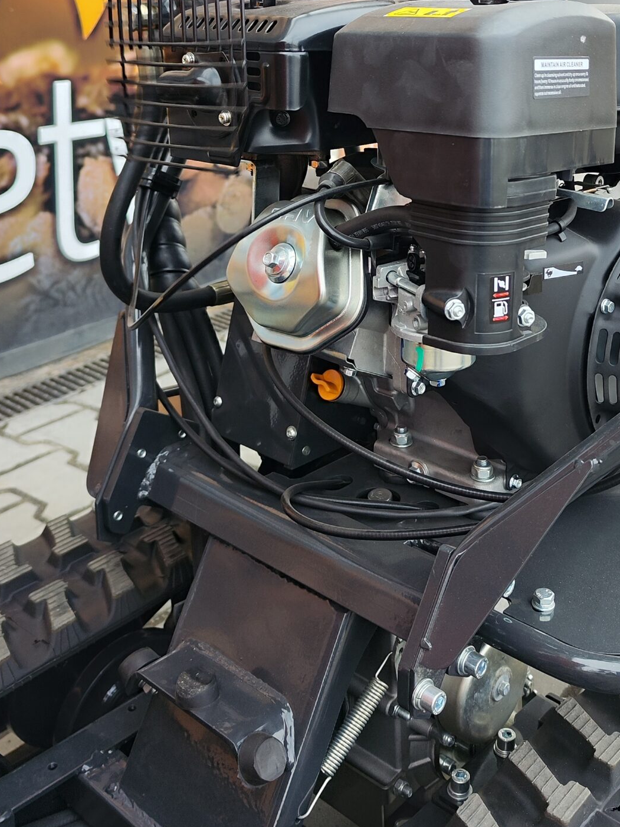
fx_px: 1003
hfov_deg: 34.1
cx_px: 408
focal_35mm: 42
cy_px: 192
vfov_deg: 43.2
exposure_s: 1/174
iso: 50
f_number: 1.69
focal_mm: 7.01
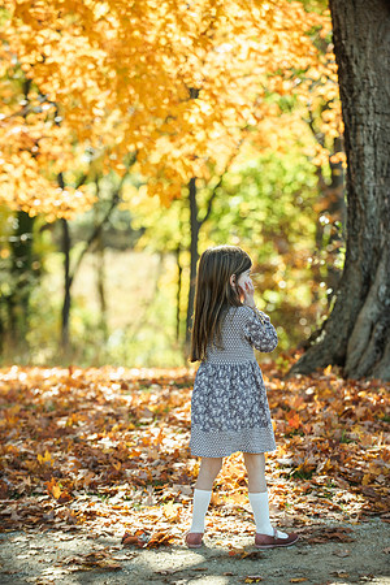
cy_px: 292
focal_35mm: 130
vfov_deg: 15.8
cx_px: 195
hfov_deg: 10.5
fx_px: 2112
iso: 500
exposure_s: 1/1000
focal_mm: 130
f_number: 4
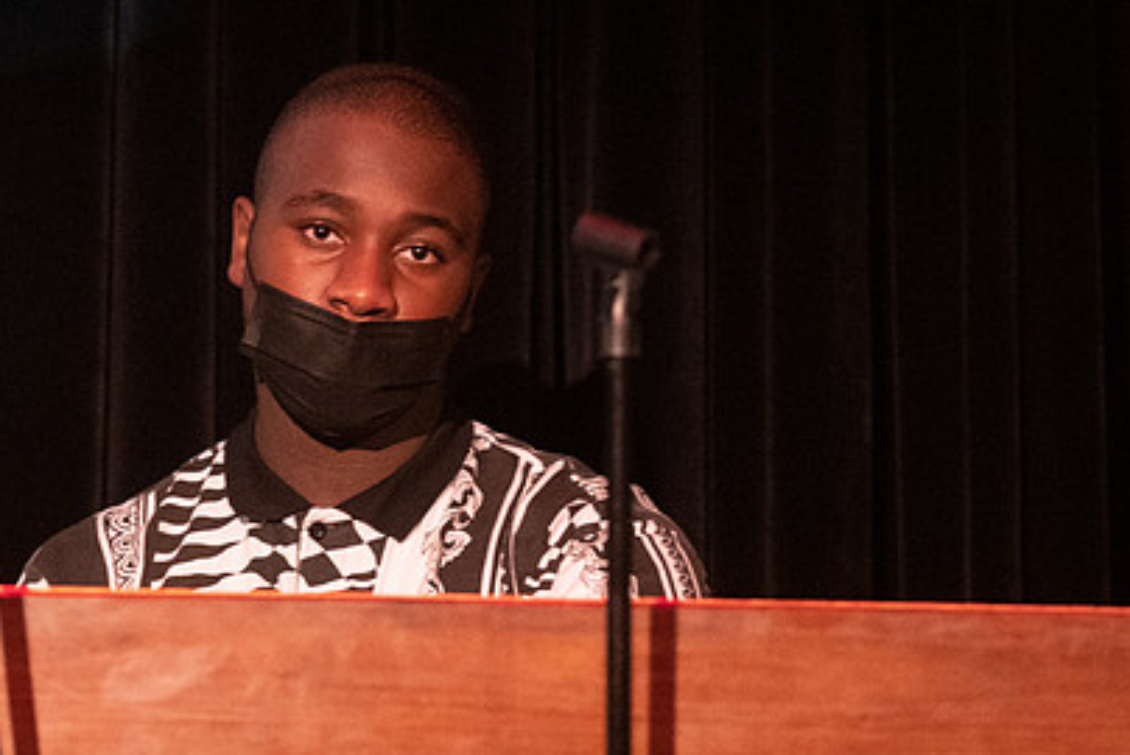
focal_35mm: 290
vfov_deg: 4.7
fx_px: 9109
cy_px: 607
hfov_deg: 7.1
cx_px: 217
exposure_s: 1/200
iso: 3200
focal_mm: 95
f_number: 2.8
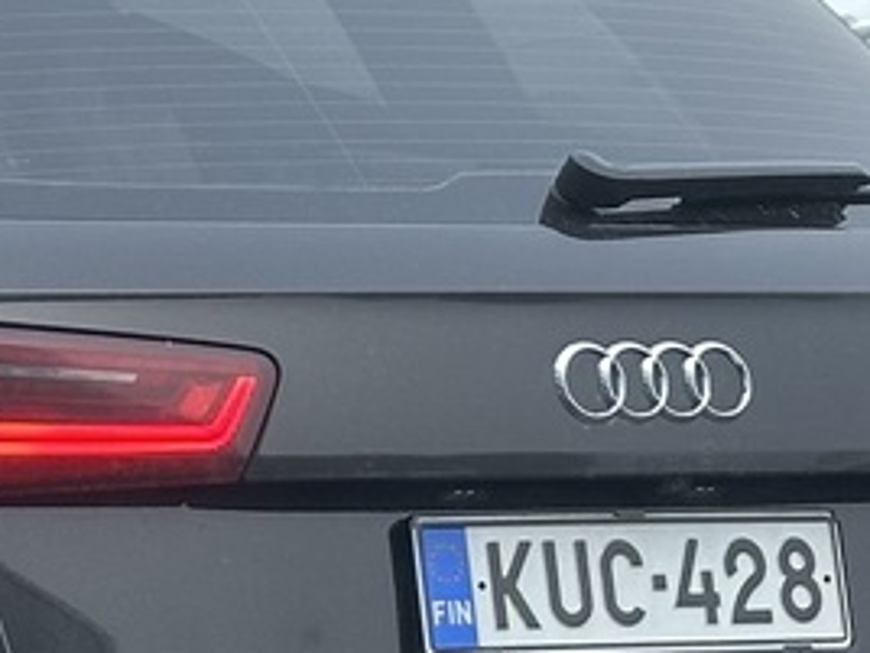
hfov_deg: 7.6
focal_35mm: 258
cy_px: 130
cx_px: -256
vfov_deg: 5.8
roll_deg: -1.2
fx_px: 6484
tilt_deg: -3.0
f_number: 1.78
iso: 64
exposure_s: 1/343
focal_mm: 6.86
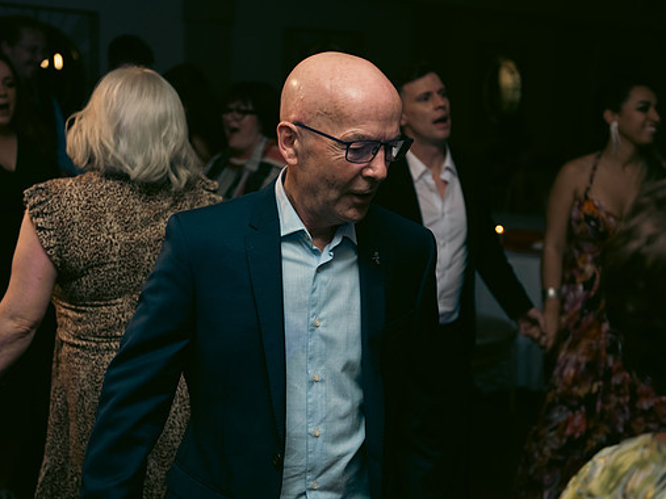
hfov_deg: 34.9
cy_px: 249
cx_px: 319
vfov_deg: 26.5
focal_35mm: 55
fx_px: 1058
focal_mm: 50
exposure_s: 1/160
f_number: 3.5
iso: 800
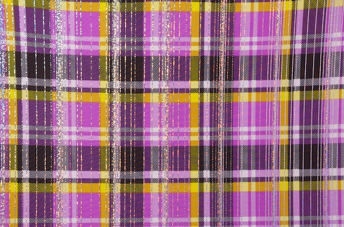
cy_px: 114
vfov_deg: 13.0
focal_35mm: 105
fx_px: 1001
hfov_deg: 19.5
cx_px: 172
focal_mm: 70
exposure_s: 1/250
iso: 200
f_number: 11
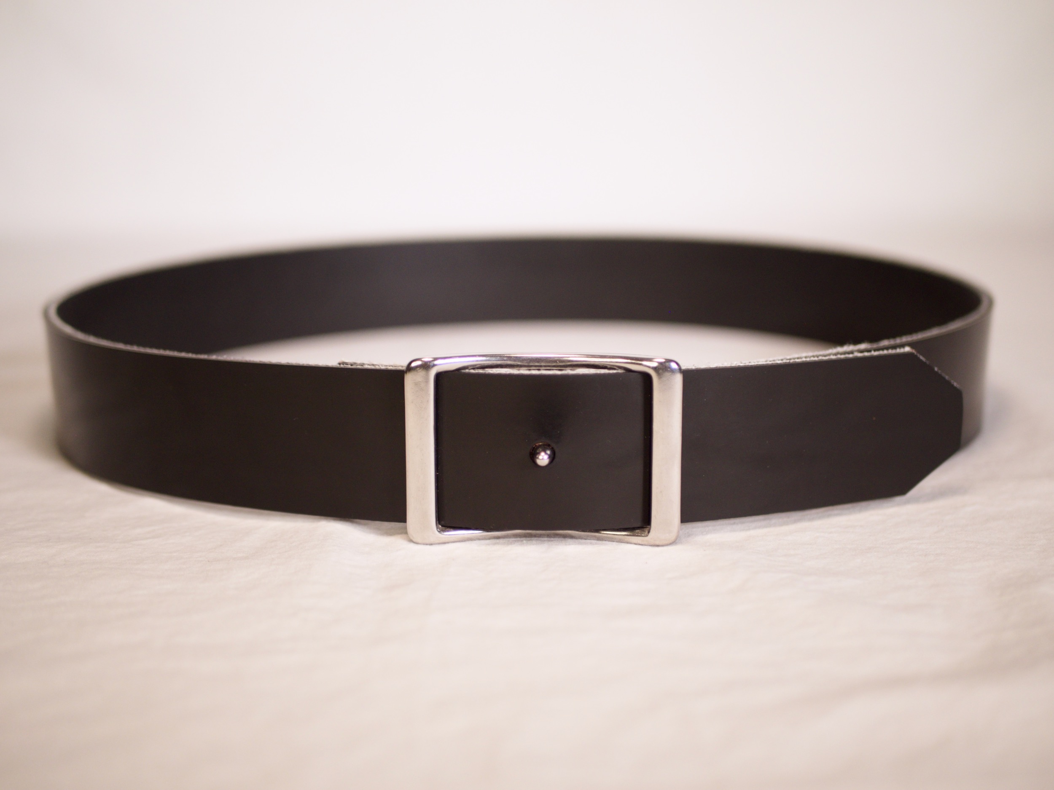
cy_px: 395
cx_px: 527
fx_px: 1522
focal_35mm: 50
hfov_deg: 38.2
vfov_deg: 29.1
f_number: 1.7
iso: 640
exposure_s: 1/400
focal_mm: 25
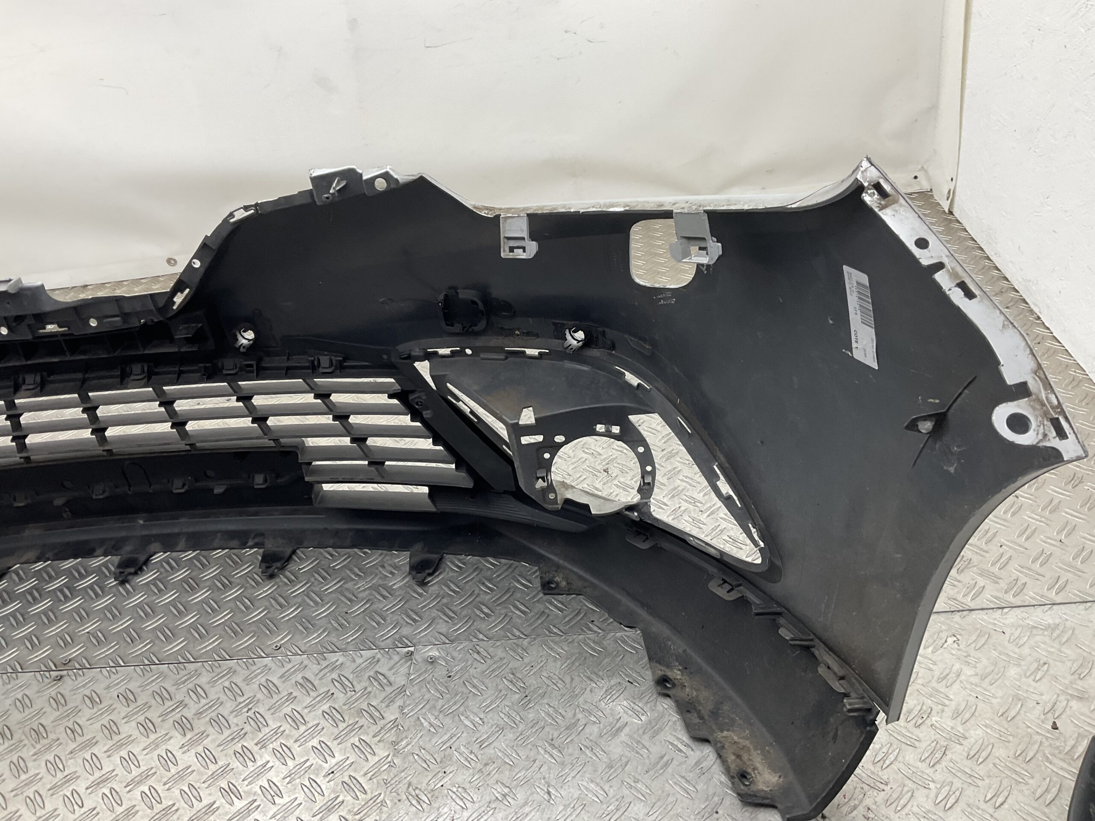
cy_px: 410
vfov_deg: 48.2
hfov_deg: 61.7
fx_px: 917
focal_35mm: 29
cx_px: 548
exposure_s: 1/120
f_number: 1.8
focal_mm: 3
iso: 50
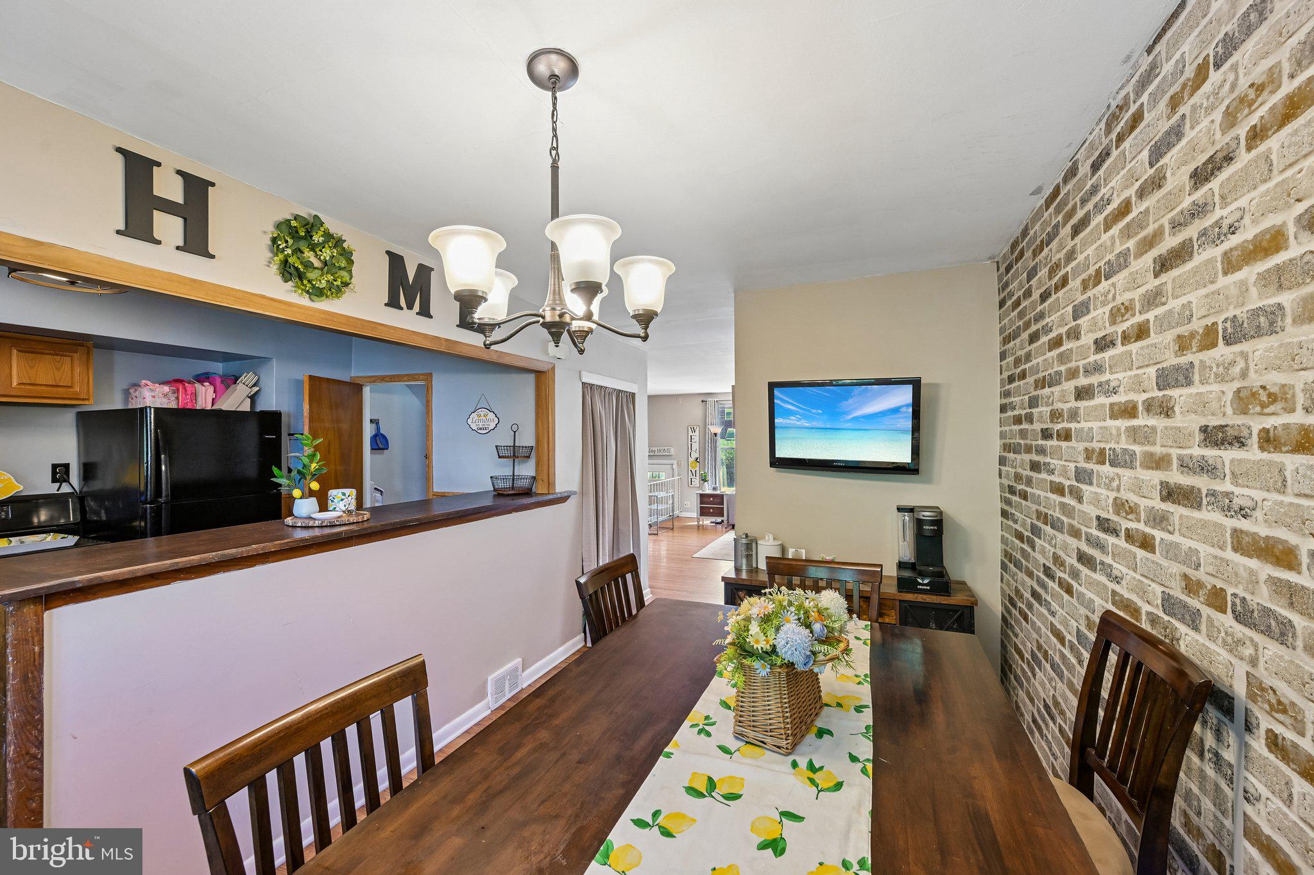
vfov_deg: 81.2
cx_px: 657
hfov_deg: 104.3
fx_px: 511
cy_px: 438
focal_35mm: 14
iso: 400
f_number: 8
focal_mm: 14
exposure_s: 1/6
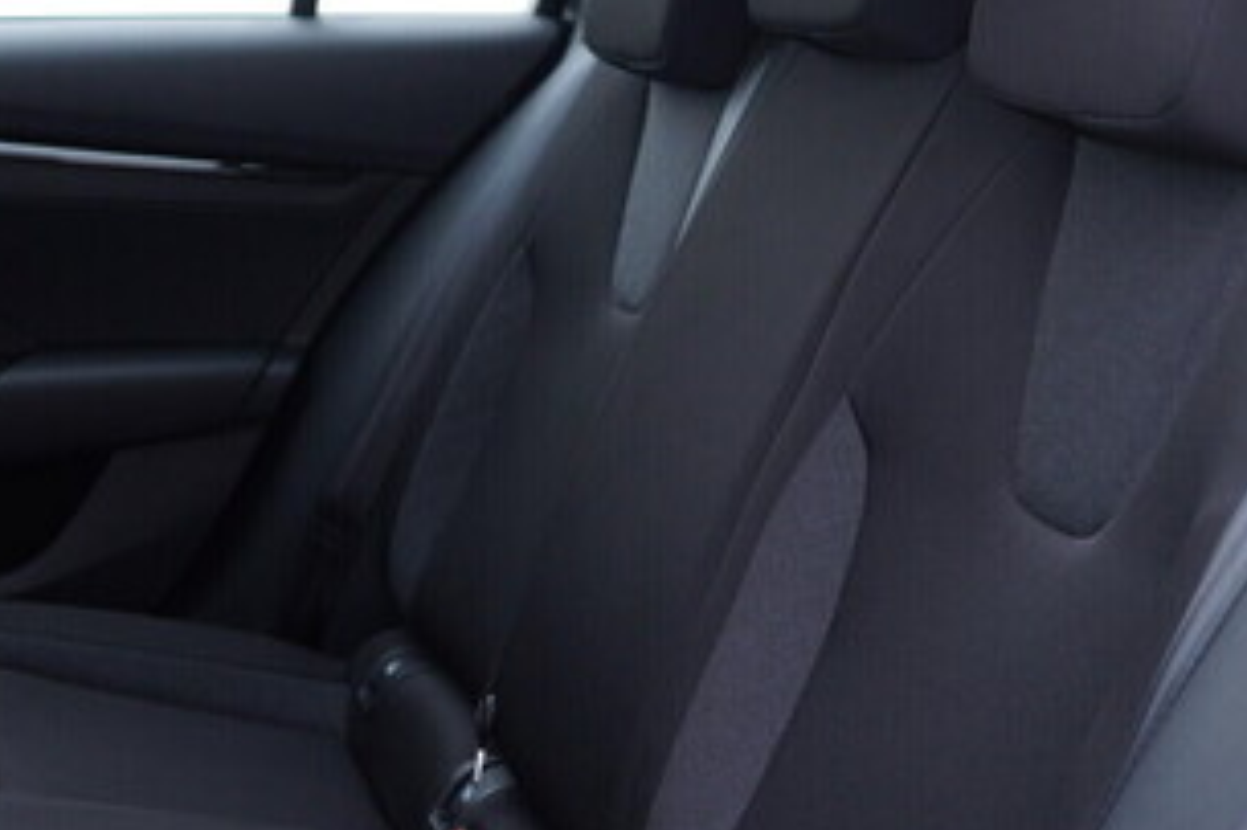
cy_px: 284
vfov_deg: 20.8
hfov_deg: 31.0
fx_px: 2250
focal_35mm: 65
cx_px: 581
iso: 200
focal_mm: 24
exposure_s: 1/40
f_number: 2.8
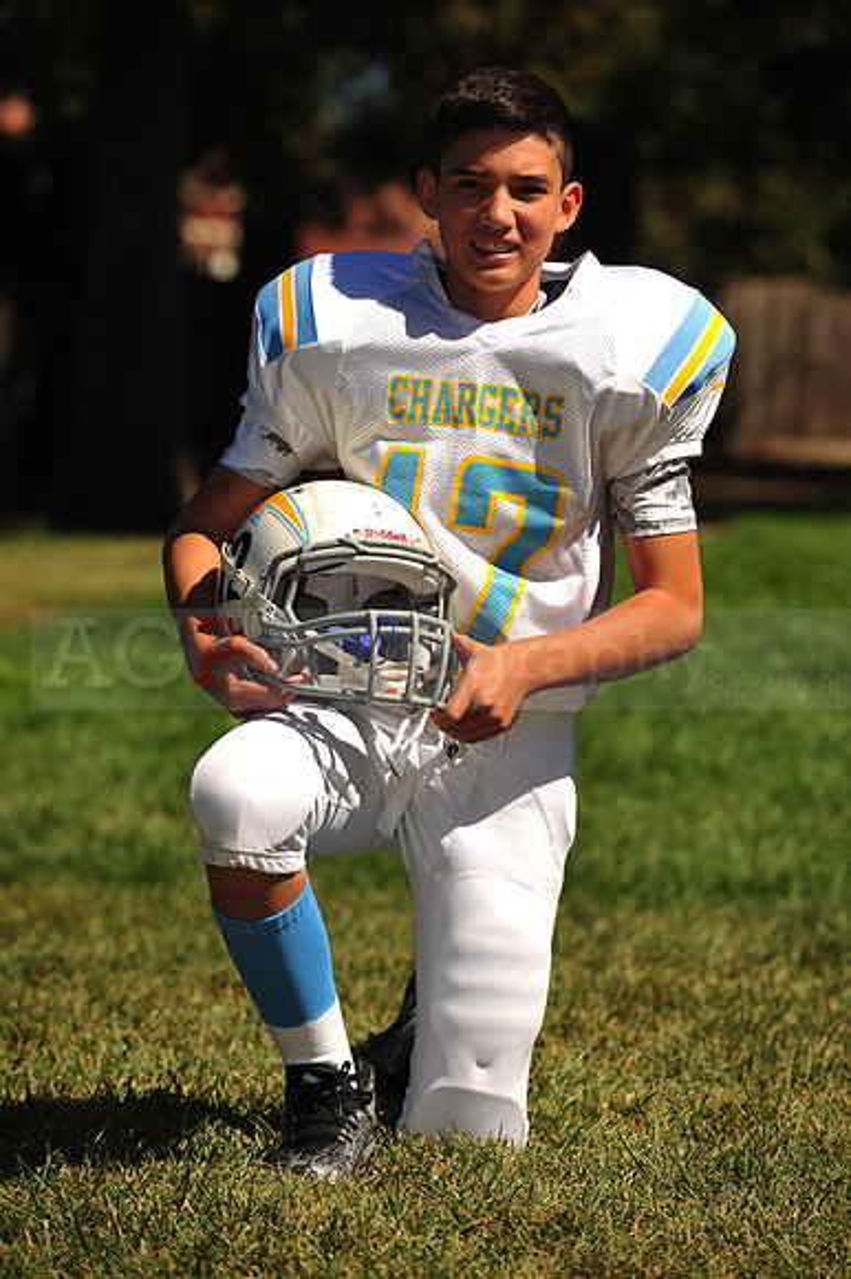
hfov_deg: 9.1
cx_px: 426
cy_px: 640
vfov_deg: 13.7
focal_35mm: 150
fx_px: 5325
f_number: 5
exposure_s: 1/1250
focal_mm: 150
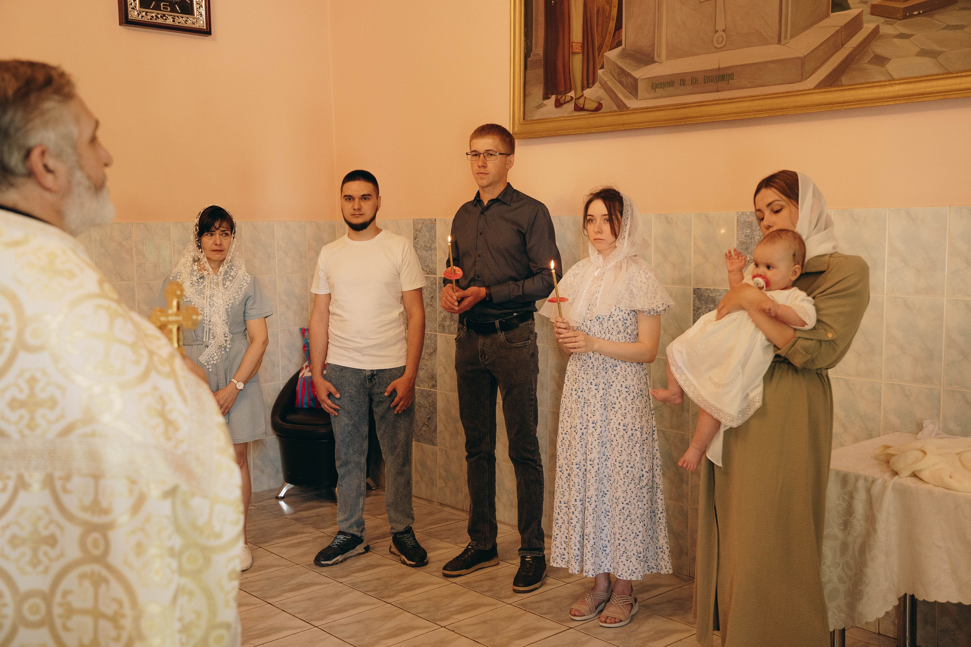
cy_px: 324
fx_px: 1024
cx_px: 486
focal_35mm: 38
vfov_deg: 35.1
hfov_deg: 50.7
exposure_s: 1/160
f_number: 3.5
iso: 2500
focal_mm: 37
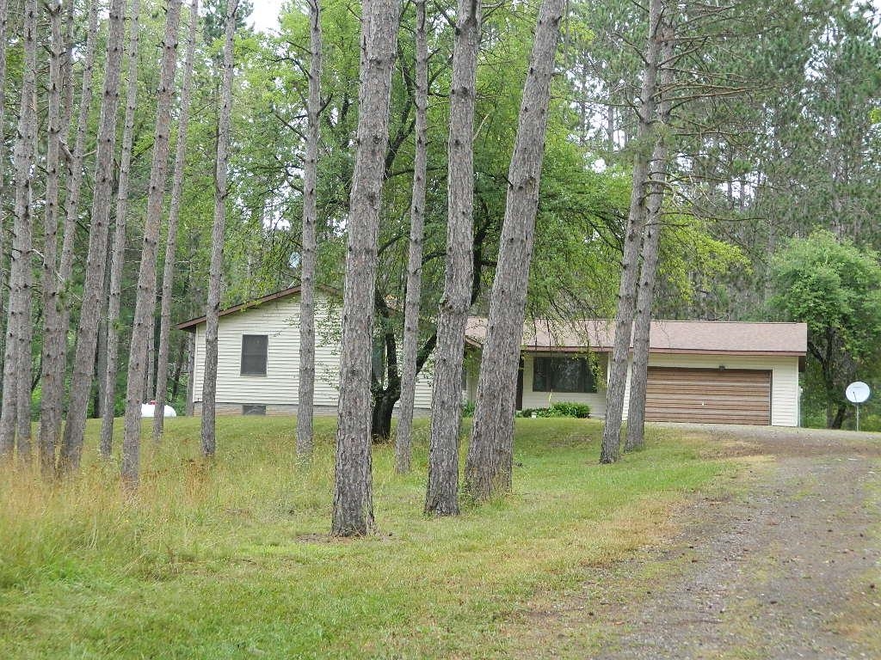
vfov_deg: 21.0
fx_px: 1782
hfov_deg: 27.8
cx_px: 440
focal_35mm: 70
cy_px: 330
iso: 110
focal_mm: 12.6
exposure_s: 1/50
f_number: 4
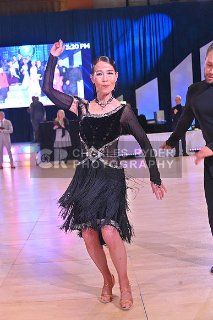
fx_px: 488
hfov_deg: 24.6
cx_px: 106
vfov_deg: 36.2
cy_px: 160
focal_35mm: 55
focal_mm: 55
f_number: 6.3
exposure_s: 1/400
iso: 4000
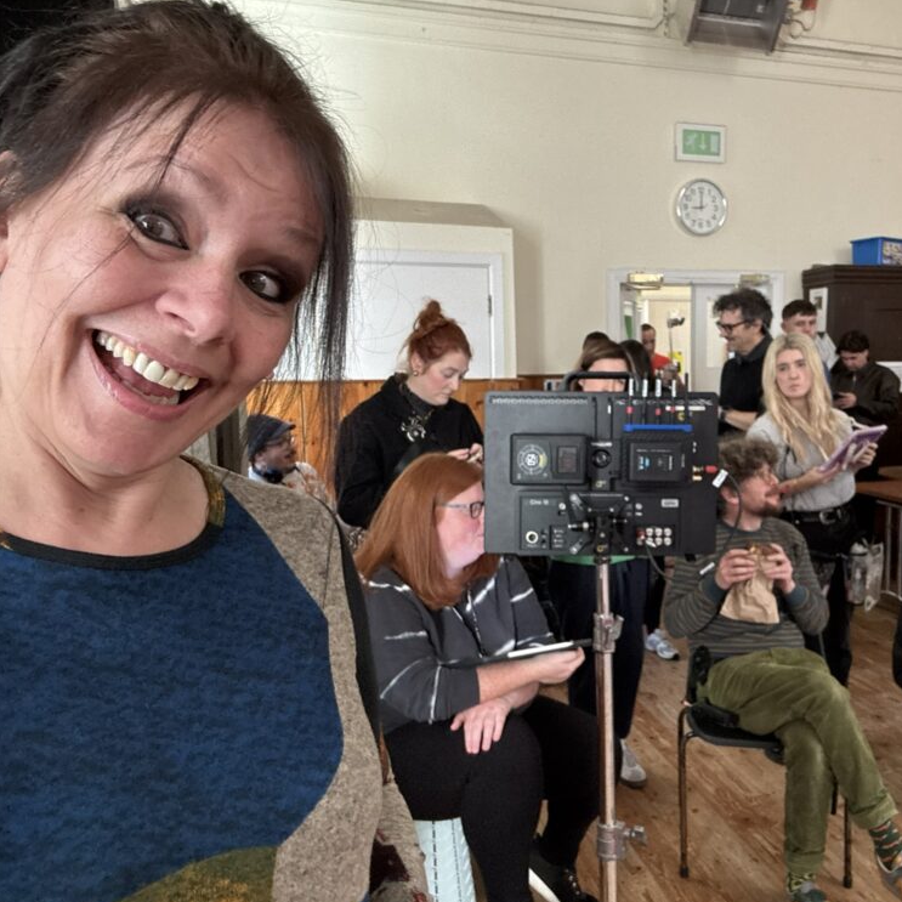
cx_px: 617
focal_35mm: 28
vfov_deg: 57.3
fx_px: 825
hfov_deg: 55.8
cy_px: 454
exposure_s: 1/60
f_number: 1.9
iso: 125
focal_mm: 2.69
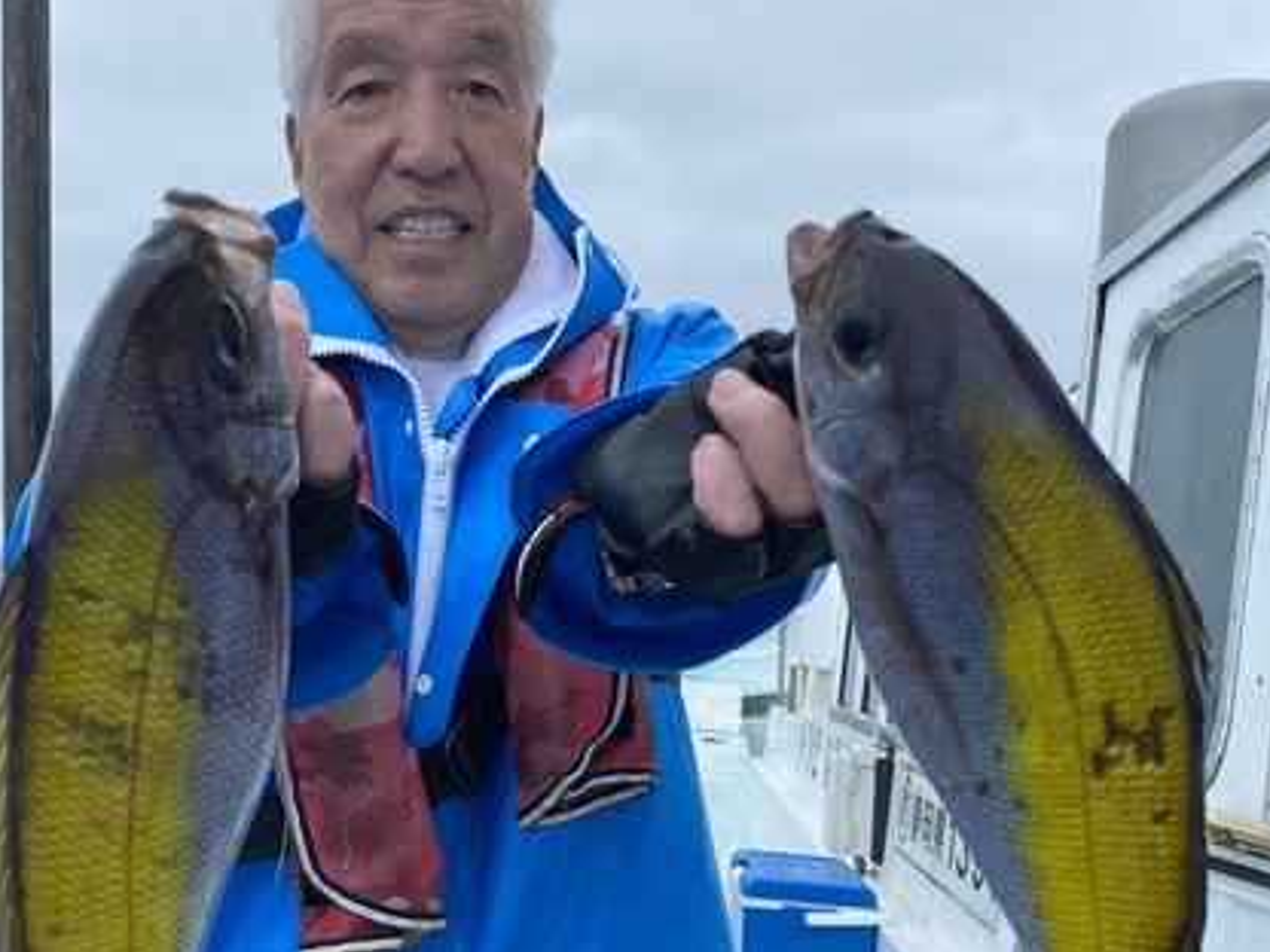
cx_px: 470
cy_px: 577
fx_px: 1468
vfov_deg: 35.8
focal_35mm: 40
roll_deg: +1.4
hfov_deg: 46.4
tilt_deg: -0.5
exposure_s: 1/1484
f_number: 1.8
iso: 32
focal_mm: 4.25
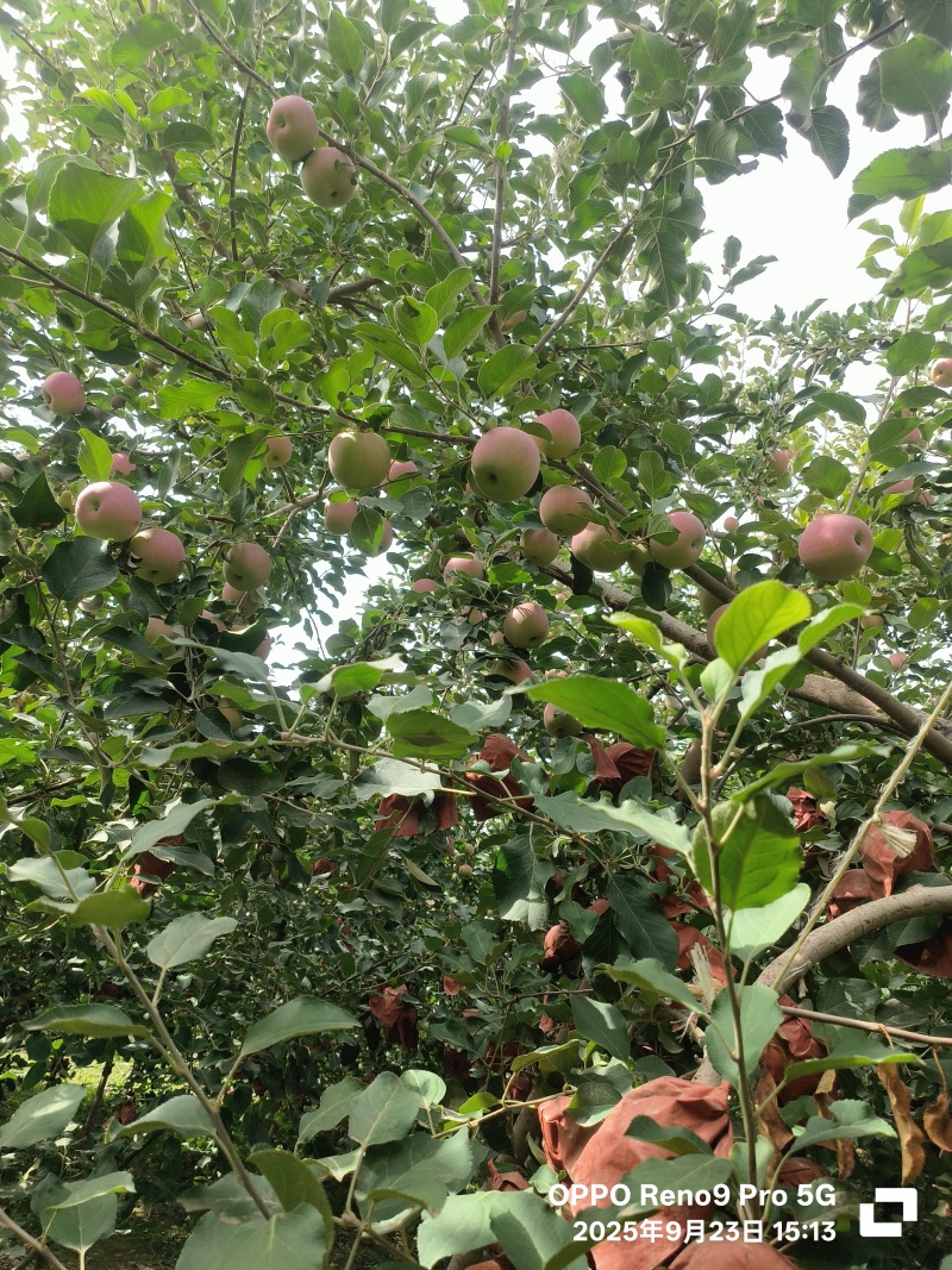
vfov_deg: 71.6
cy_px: 635
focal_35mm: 24
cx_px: 476
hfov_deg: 56.8
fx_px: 880
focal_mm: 5.42
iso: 100
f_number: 1.8
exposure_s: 1/1403
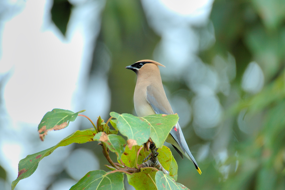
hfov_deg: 2.8
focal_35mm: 750
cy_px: 95
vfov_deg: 1.8
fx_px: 5932
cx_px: 142
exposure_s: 1/100
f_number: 8
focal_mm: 500
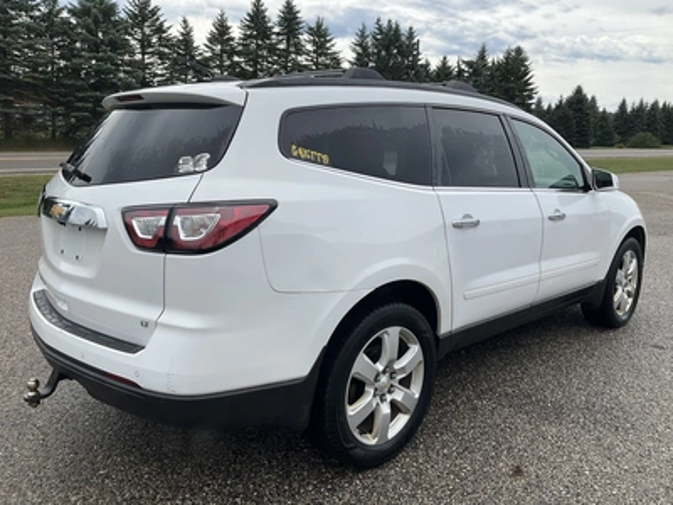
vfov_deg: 48.2
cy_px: 252
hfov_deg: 61.7
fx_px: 564
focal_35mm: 29
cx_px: 336
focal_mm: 3
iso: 25
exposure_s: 1/1377
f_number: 1.8
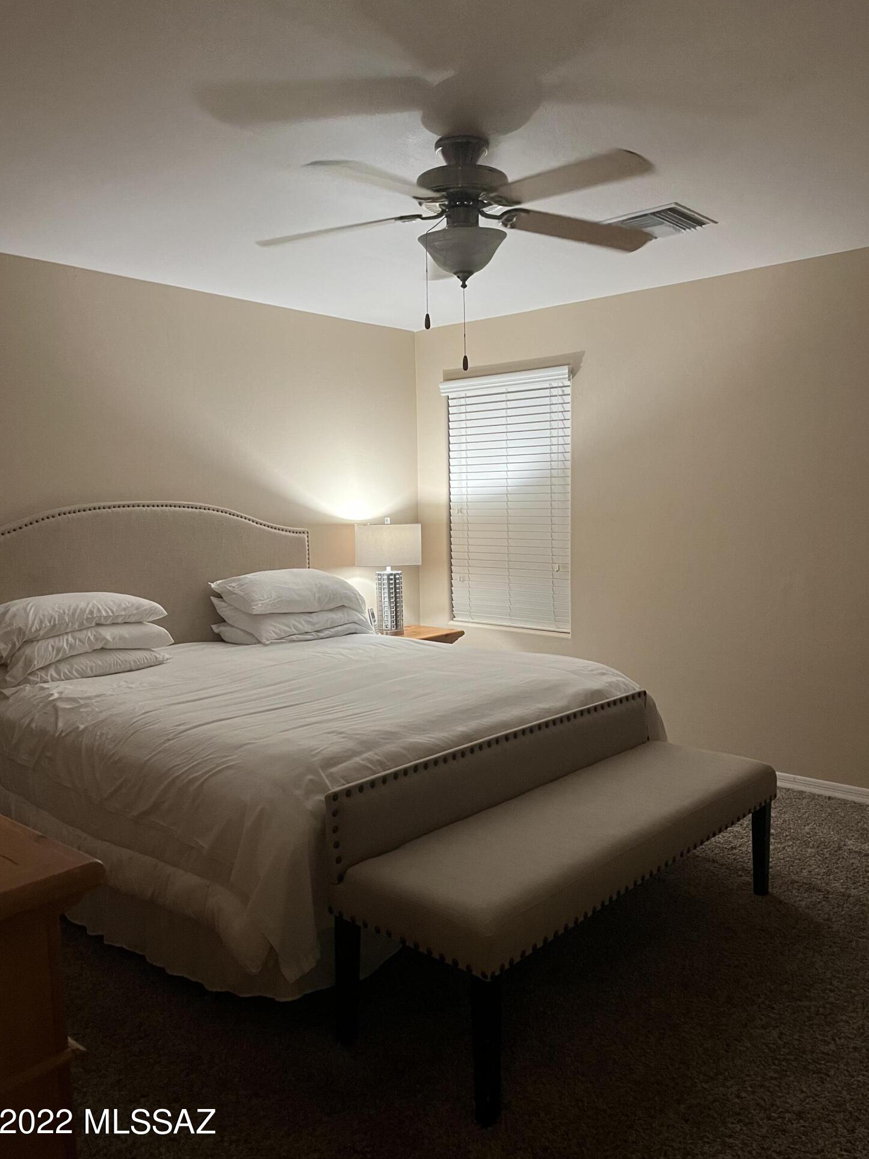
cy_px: 575
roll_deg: +0.9
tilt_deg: -5.3
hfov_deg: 51.3
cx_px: 422
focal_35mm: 27
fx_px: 904
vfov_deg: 65.3
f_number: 1.6
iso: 400
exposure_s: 1/60
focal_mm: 5.1
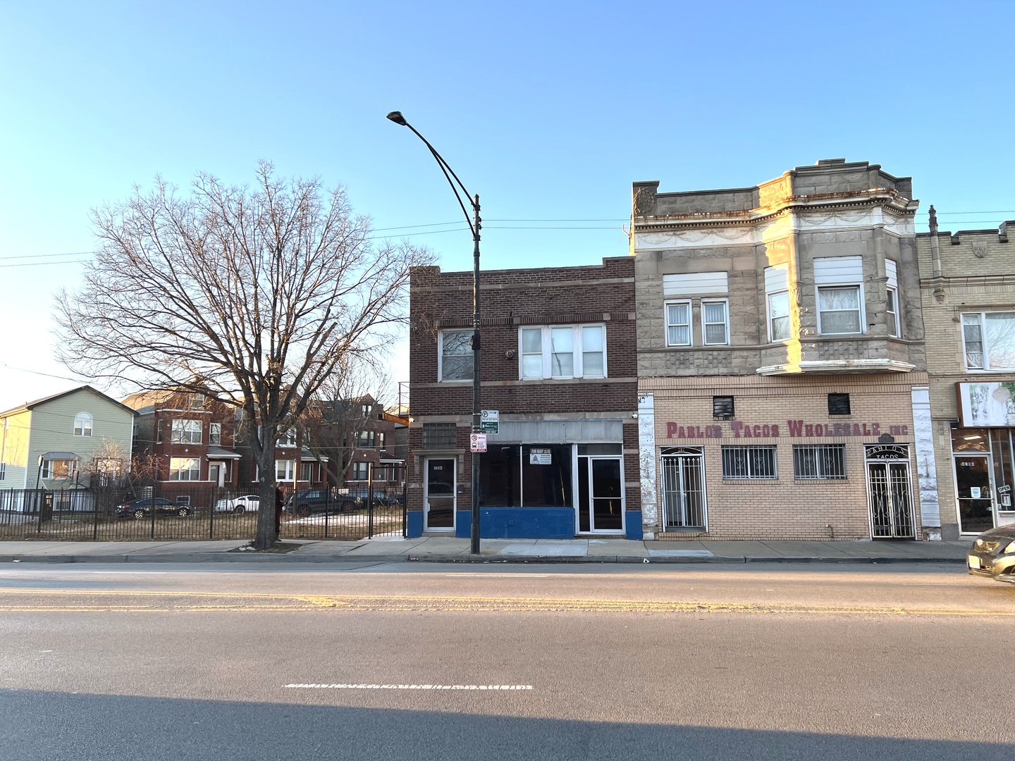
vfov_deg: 53.1
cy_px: 380
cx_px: 508
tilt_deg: +8.2
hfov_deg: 67.3
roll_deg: +1.0
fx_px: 762
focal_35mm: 26
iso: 50
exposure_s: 1/723
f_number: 1.5
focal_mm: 5.7
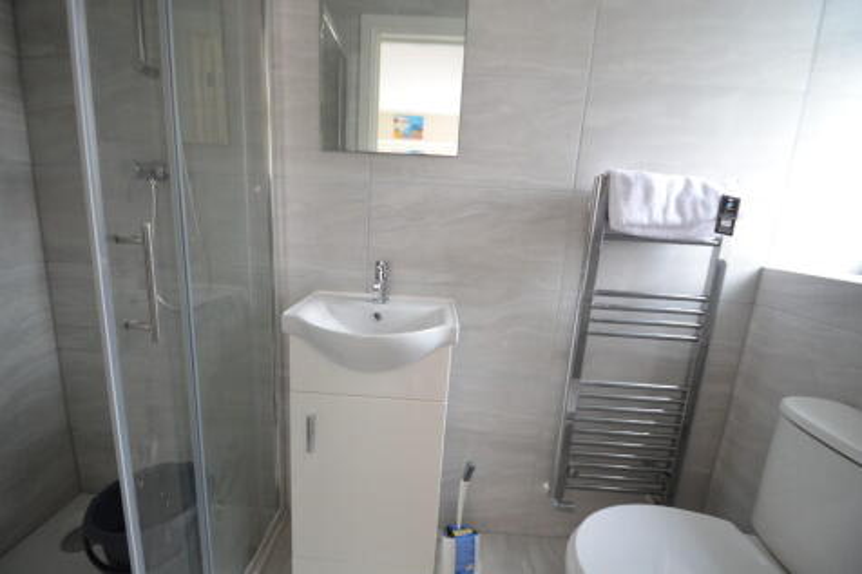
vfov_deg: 77.3
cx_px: 431
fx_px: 359
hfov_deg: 100.4
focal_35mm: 15
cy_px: 287
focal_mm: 10
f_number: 4
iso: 560
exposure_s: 1/60
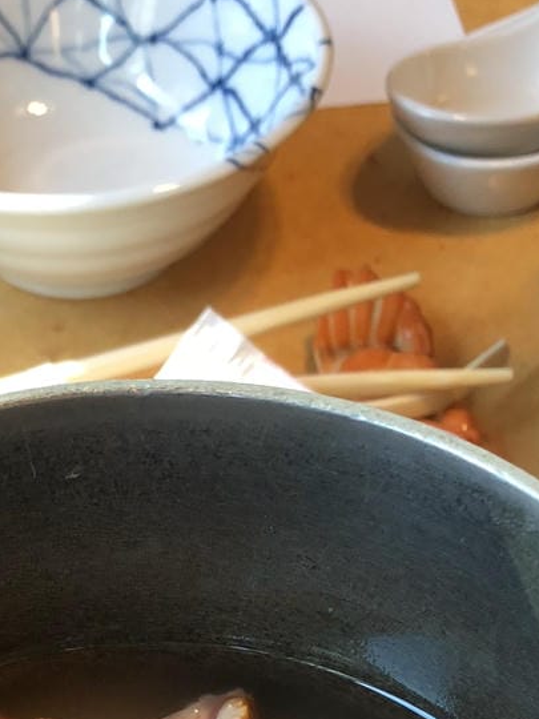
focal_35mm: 86
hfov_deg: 17.0
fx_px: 1785
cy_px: 782
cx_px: 73
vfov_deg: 21.6
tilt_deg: -52.9
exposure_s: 1/30
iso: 20
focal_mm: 3.99
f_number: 1.8
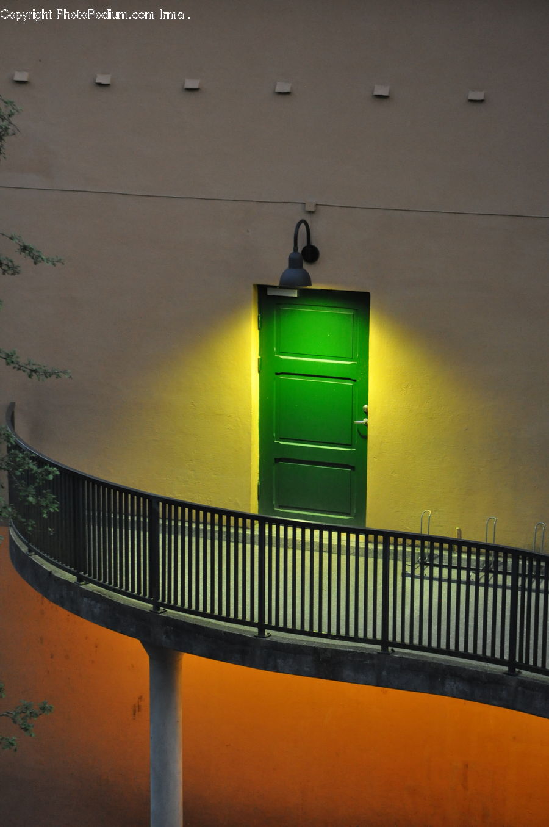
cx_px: 274
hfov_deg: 13.0
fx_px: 2408
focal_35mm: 105
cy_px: 414
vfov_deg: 19.5
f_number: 4.5
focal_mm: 70
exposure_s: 1/20
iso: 2000
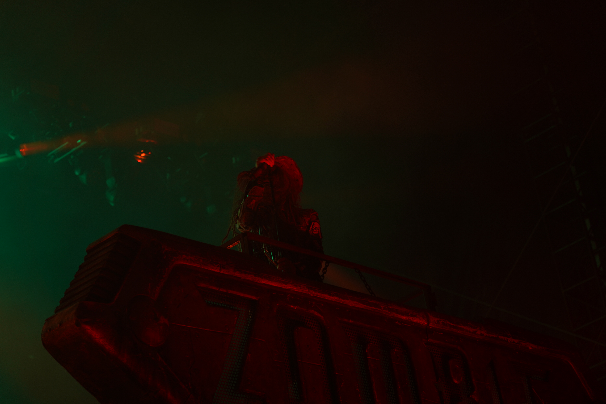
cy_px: 202
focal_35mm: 105
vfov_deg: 13.0
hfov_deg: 19.5
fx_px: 1767
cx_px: 303
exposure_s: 1/125
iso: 160
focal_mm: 105
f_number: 4
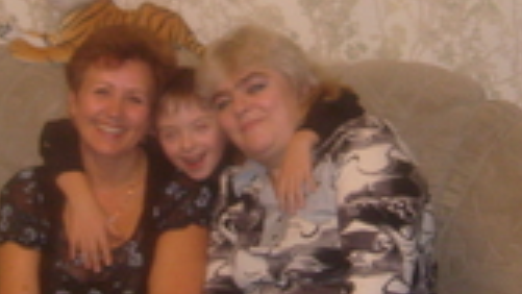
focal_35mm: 103
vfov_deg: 11.7
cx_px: 228
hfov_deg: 20.7
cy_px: 75
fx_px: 1426
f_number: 2.8
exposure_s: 1/45
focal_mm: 5.8
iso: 100
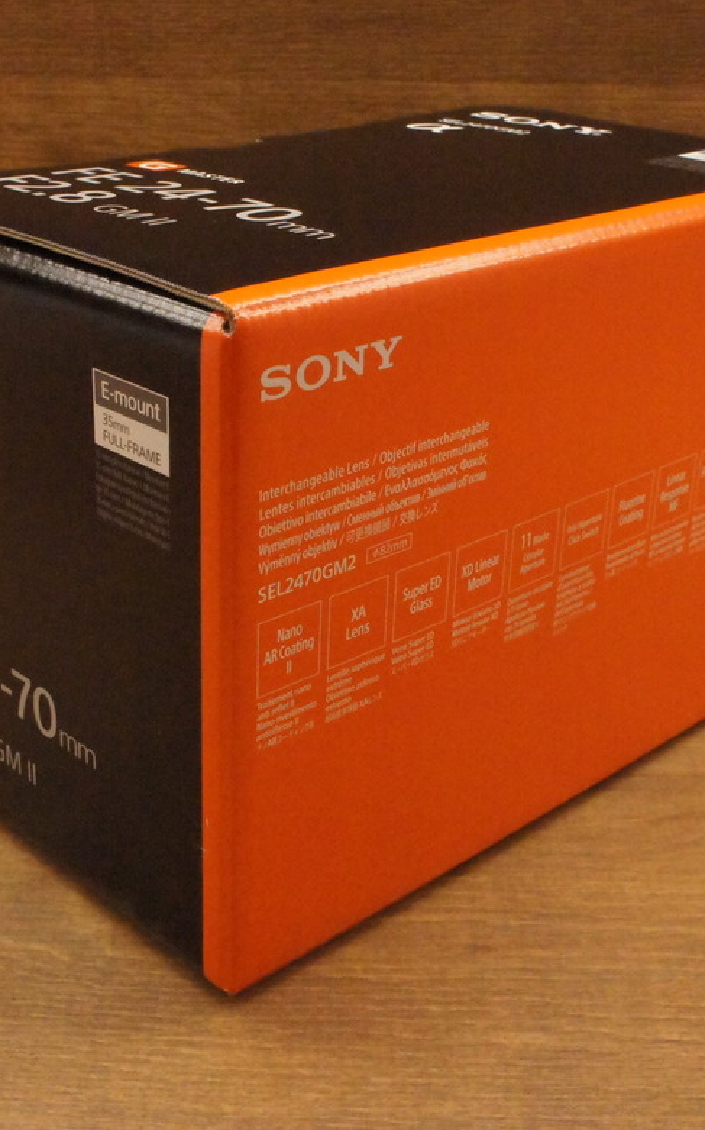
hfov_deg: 27.3
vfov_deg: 42.7
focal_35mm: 47
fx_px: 1446
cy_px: 557
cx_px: 242
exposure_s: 1/160
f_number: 14
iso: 6400
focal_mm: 20
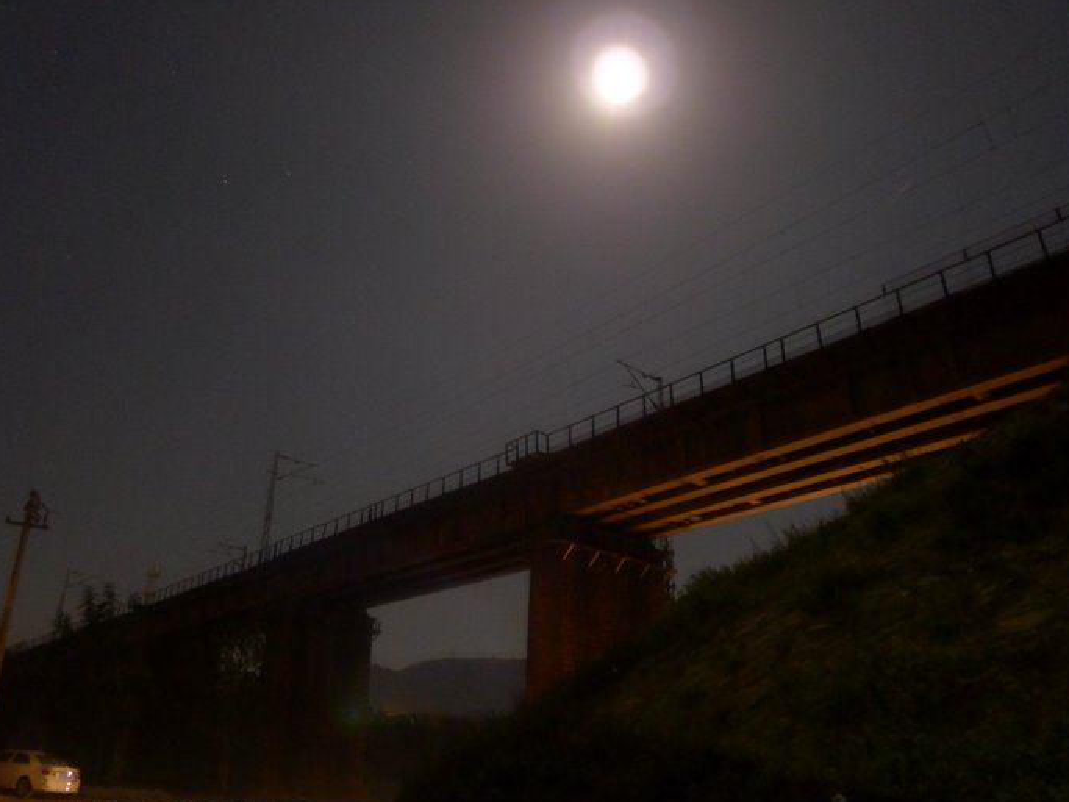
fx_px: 834
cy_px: 403
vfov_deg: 51.4
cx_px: 492
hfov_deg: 65.2
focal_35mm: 27
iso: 400
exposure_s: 2
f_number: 2
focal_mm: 5.1
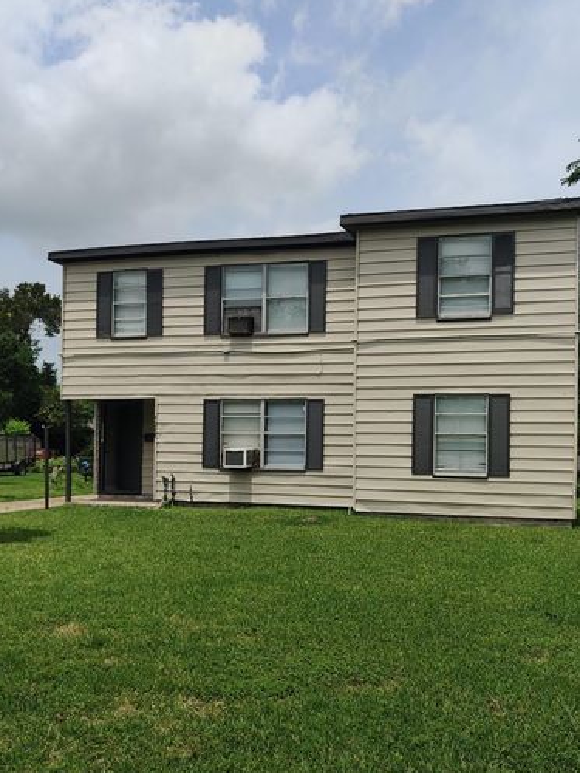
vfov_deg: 51.2
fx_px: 804
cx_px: 302
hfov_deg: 39.7
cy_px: 437
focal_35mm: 36
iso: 100
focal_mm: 4.75
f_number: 1.65
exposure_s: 1/3470
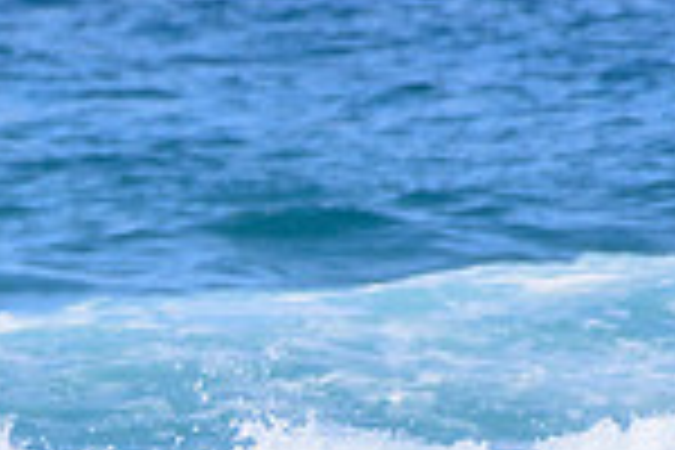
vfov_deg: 0.5
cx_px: -554
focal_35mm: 2907
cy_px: 704
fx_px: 54502
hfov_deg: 0.7
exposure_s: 1/2000
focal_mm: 500
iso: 320
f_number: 5.6
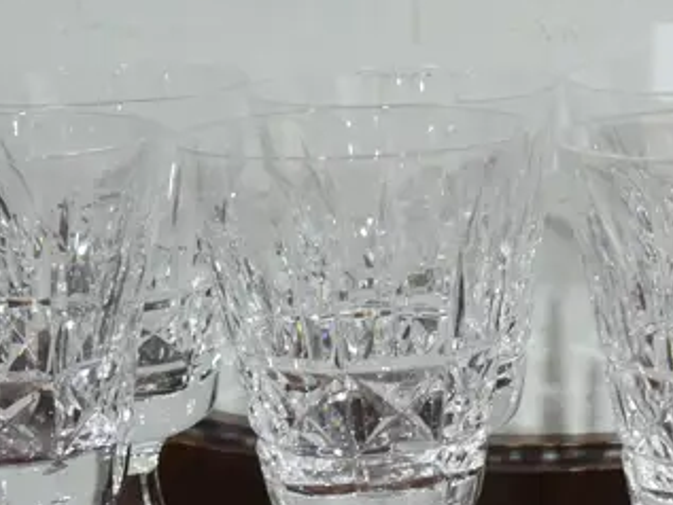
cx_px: 798
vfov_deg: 10.4
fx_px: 2762
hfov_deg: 13.5
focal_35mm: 142
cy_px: 476
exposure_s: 1/60
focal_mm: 22
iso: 400
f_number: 4.7
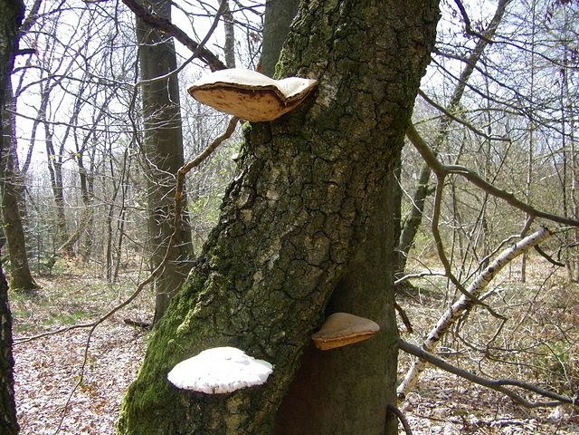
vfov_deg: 37.7
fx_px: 636
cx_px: 290
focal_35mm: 38
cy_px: 218
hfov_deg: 49.0
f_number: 3.5
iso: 64
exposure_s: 1/125
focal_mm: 6.3
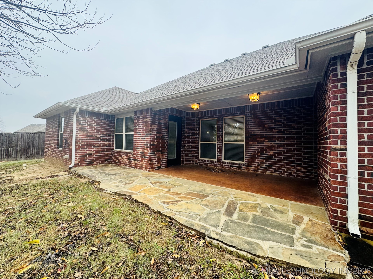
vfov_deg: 85.7
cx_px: 186
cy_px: 140
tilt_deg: +2.0
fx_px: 151
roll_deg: -1.7
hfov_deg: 102.1
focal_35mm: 14
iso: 50
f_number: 2.2
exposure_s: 1/99
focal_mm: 2.22
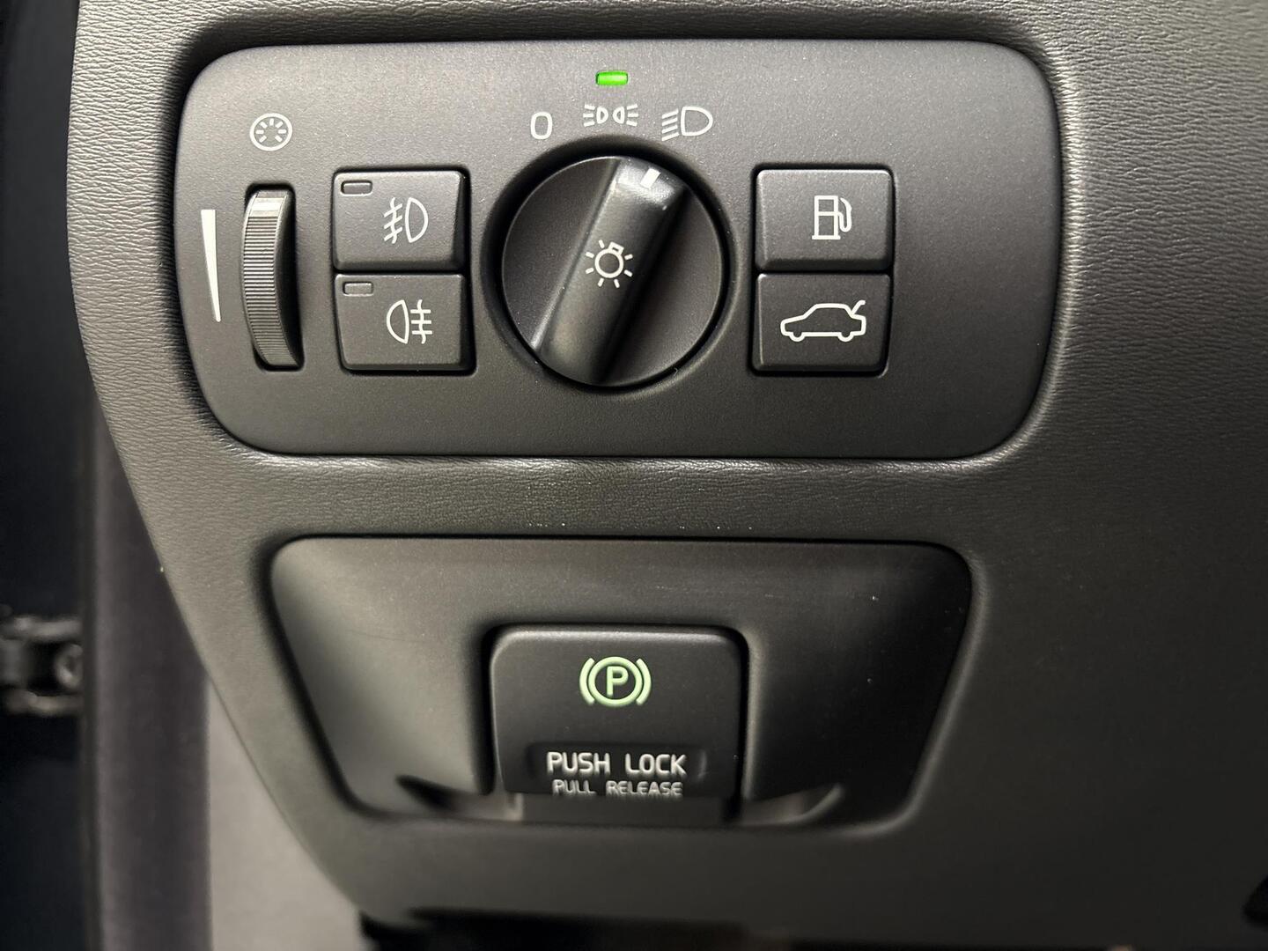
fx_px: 952
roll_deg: -1.7
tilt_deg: -2.4
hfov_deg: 67.3
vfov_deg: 53.1
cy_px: 476
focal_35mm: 26
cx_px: 634
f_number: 1.6
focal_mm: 5.96
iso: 640
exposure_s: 1/25
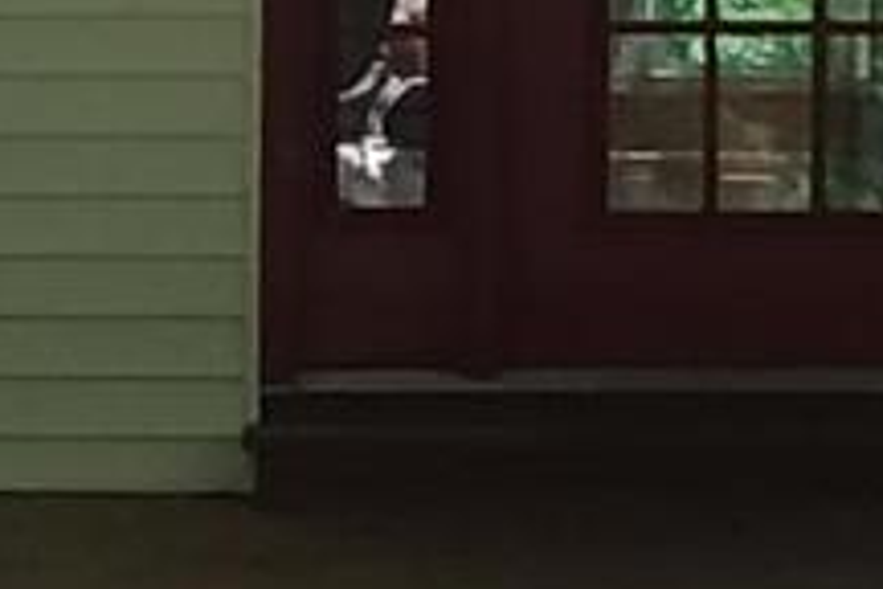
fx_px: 5469
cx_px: 176
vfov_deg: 6.1
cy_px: -176
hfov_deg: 9.2
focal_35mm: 223
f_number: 1.9
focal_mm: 2.47
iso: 40
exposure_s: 1/133
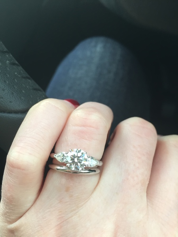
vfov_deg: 61.7
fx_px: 199
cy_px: 118
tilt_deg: -54.3
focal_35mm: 29
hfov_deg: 48.2
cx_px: 89
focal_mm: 4.15
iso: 32
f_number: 2.2
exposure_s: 1/40
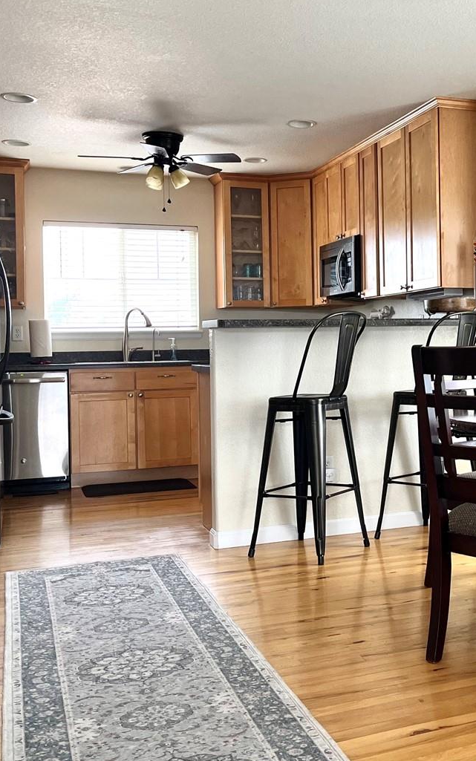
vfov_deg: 46.1
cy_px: 343
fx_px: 892
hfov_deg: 28.7
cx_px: 425
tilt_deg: -0.2
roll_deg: +1.7
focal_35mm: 43
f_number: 1.6
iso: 125
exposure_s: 1/112
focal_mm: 5.1
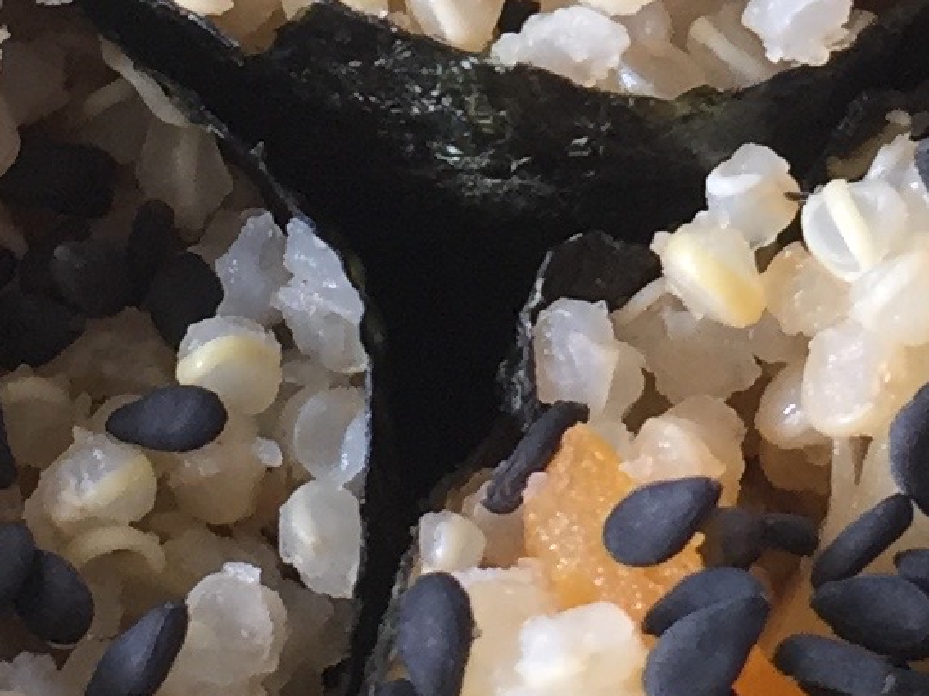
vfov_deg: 8.7
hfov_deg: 11.8
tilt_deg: -64.4
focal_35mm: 167
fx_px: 4481
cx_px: 654
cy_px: -354
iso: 32
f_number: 2.2
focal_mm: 4.15
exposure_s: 1/40
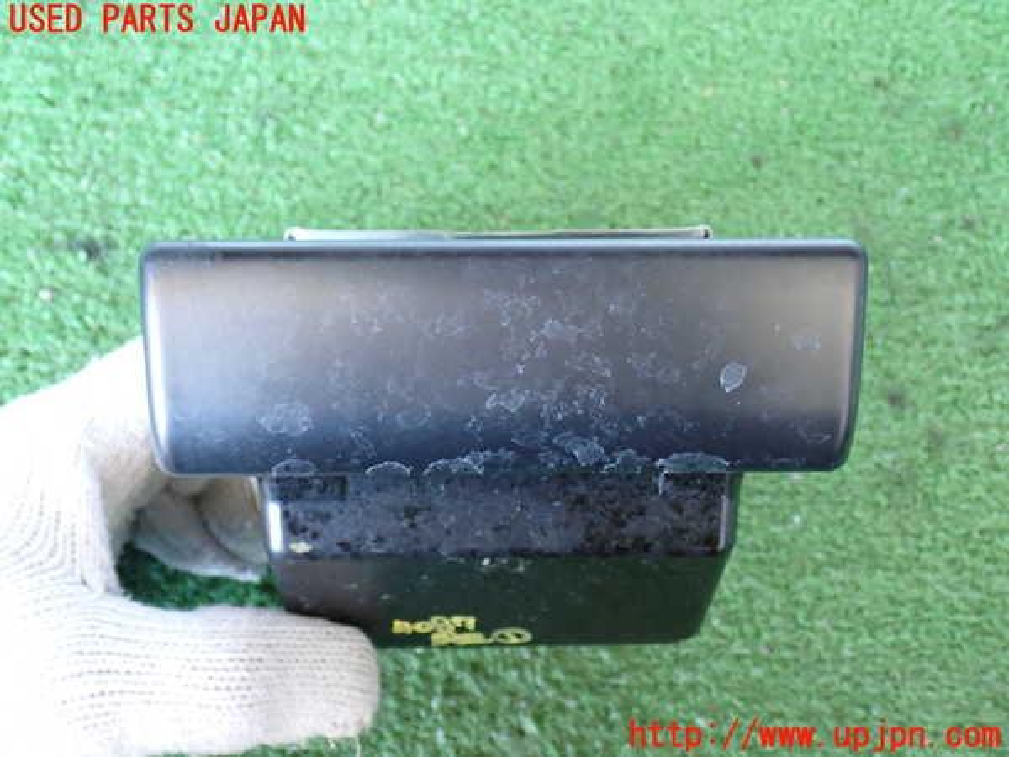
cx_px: 504
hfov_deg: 45.8
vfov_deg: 35.1
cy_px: 378
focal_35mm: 41
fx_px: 1195
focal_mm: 7.31
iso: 800
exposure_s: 1/25
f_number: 2.8
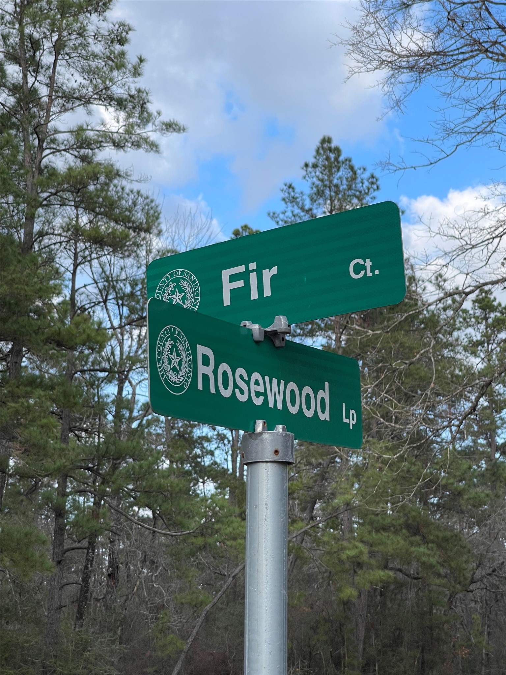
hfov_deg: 22.9
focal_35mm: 64
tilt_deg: +14.4
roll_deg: +1.2
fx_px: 1247
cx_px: 253
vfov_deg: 30.3
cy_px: 338
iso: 20
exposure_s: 1/504
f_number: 2.2
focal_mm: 7.5
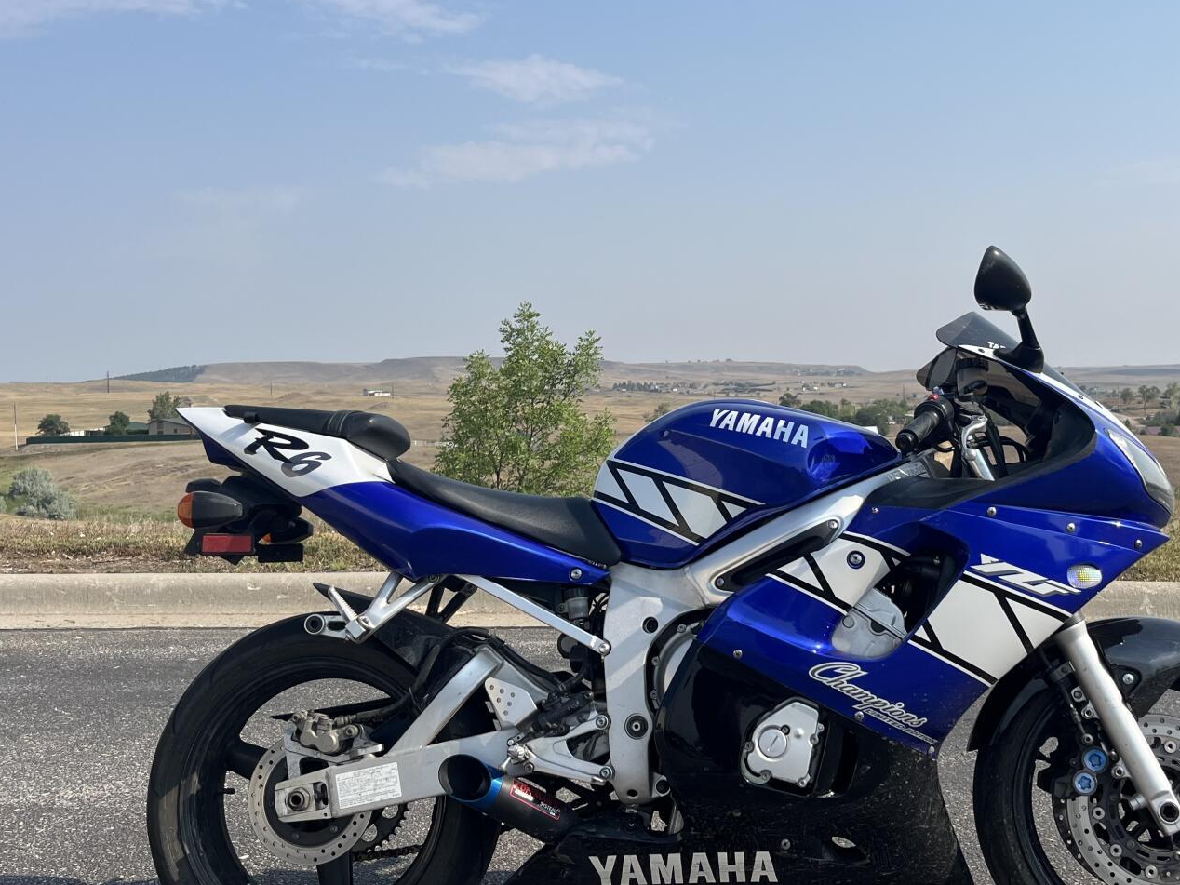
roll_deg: +2.3
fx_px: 1398
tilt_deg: +0.2
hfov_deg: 45.7
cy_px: 348
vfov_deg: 35.0
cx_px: 672
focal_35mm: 41
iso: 50
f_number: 1.6
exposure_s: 1/4854
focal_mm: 5.1
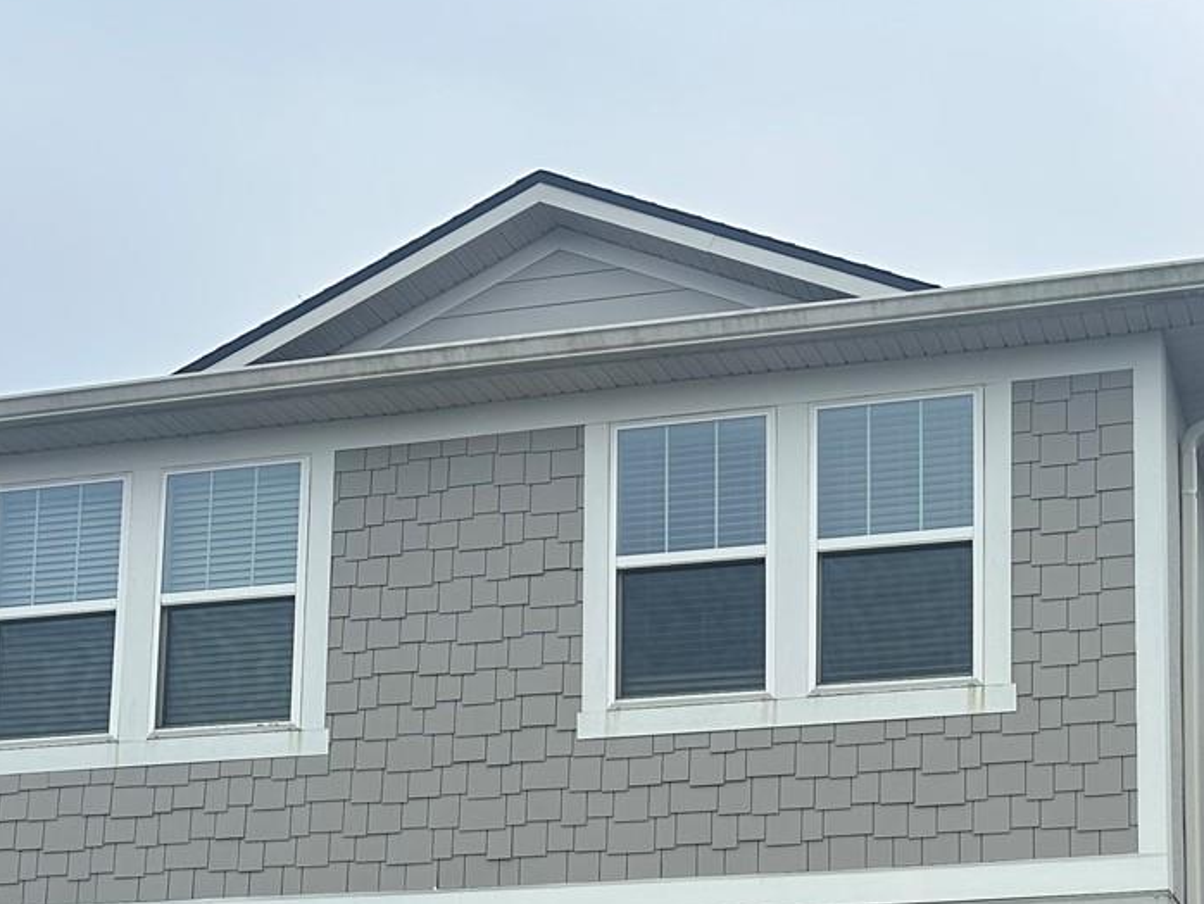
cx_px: 988
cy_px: 1009
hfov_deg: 33.7
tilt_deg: +7.2
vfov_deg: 24.7
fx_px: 1914
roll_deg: +0.4
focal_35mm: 55
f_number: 1.78
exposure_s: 1/2660
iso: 80
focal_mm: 6.86
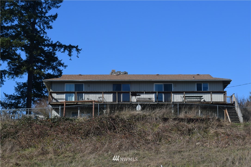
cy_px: 84
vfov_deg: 16.5
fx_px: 575
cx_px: 126
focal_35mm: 82
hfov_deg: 24.6
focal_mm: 55
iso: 200
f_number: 10
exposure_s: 1/400
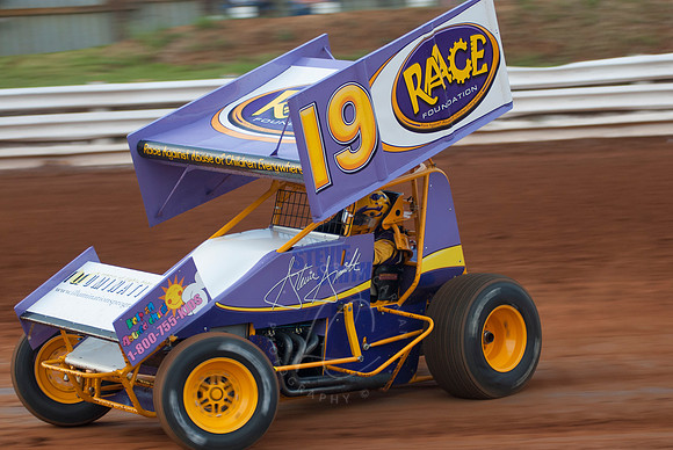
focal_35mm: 120
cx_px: 336
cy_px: 225
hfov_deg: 17.0
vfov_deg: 11.4
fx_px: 2246
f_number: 2.8
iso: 250
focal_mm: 80
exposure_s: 1/400
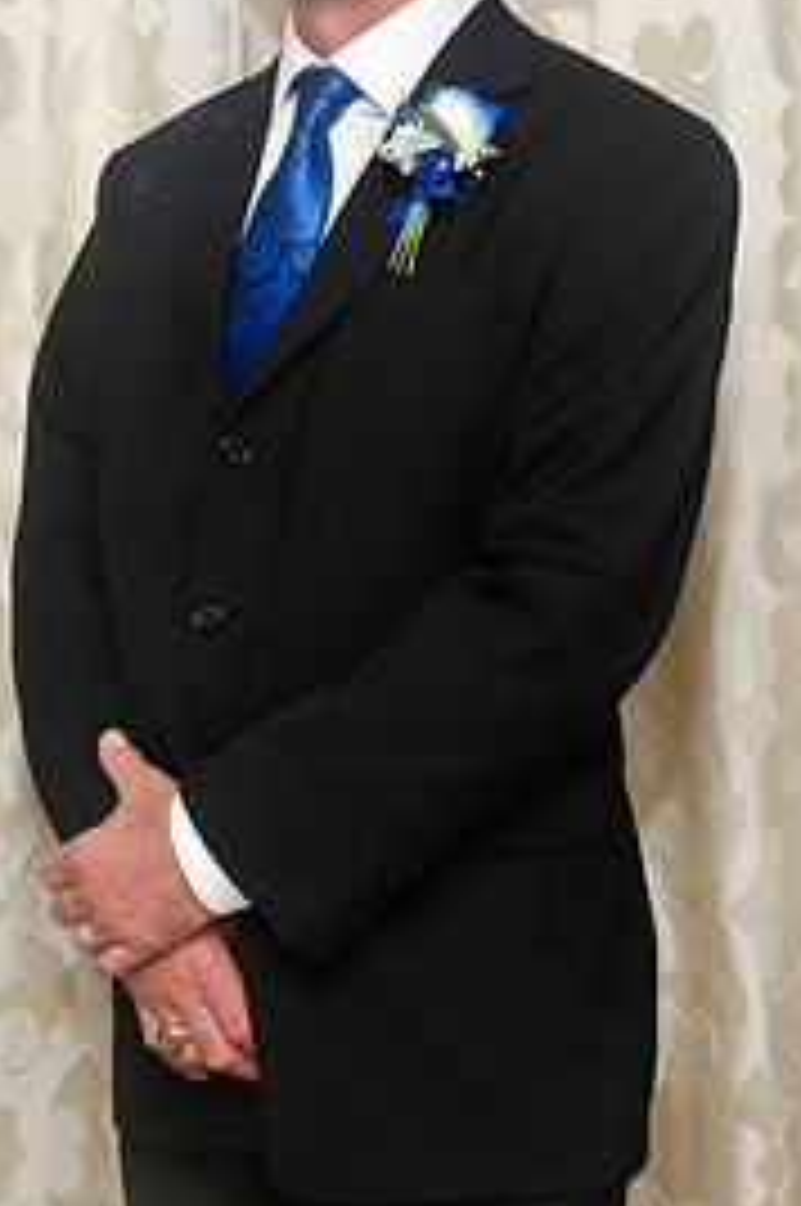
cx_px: 374
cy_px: 328
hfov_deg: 17.4
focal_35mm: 78
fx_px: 2610
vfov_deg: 25.8
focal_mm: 31
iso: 400
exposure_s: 1/30
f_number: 5.6
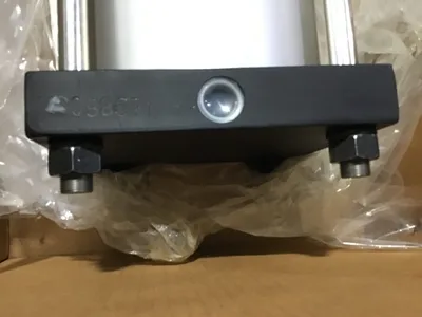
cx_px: 211
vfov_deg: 45.4
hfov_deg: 58.4
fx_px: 378
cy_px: 158
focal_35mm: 31
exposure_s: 1/15
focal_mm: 3.3
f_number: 2.4
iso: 250
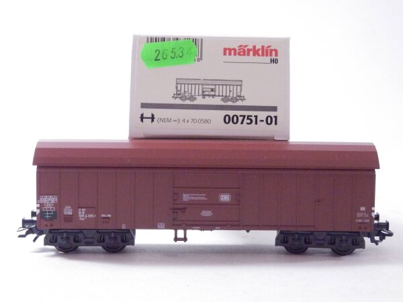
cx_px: 202
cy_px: 151
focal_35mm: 66
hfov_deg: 29.4
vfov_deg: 22.3
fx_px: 768
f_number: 4.4
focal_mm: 11.9
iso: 1600
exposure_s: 1/160
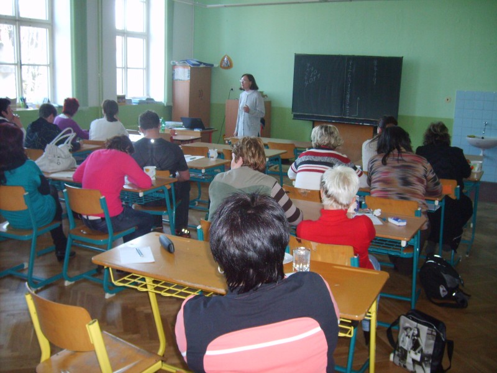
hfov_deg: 52.6
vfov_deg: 40.7
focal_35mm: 35
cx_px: 248
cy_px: 186
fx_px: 503
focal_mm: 5.8
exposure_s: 1/45
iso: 193
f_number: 2.8
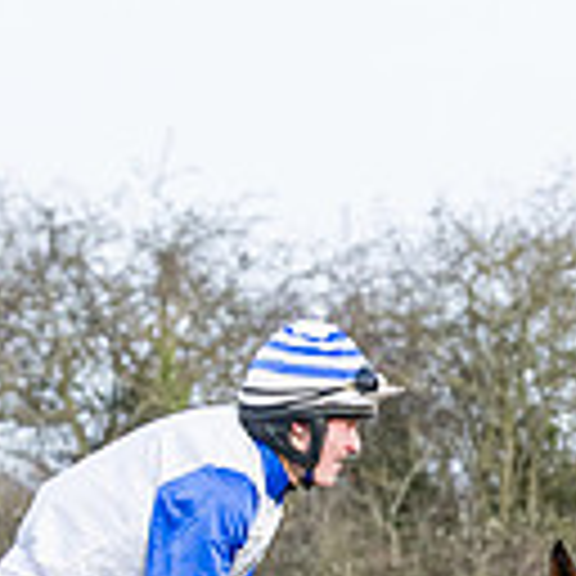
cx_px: 226
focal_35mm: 619
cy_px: 1166
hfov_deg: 2.8
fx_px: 11653
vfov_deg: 2.8
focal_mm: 79
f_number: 5
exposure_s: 1/1000
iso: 400
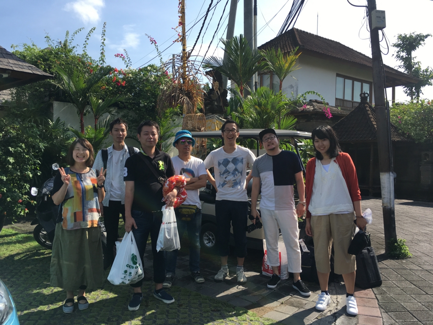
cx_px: 216
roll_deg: -1.2
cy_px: 162
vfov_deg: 48.2
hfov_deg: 61.7
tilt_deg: -0.2
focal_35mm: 29
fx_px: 363
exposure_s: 1/986
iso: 25
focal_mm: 4.15
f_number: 2.2
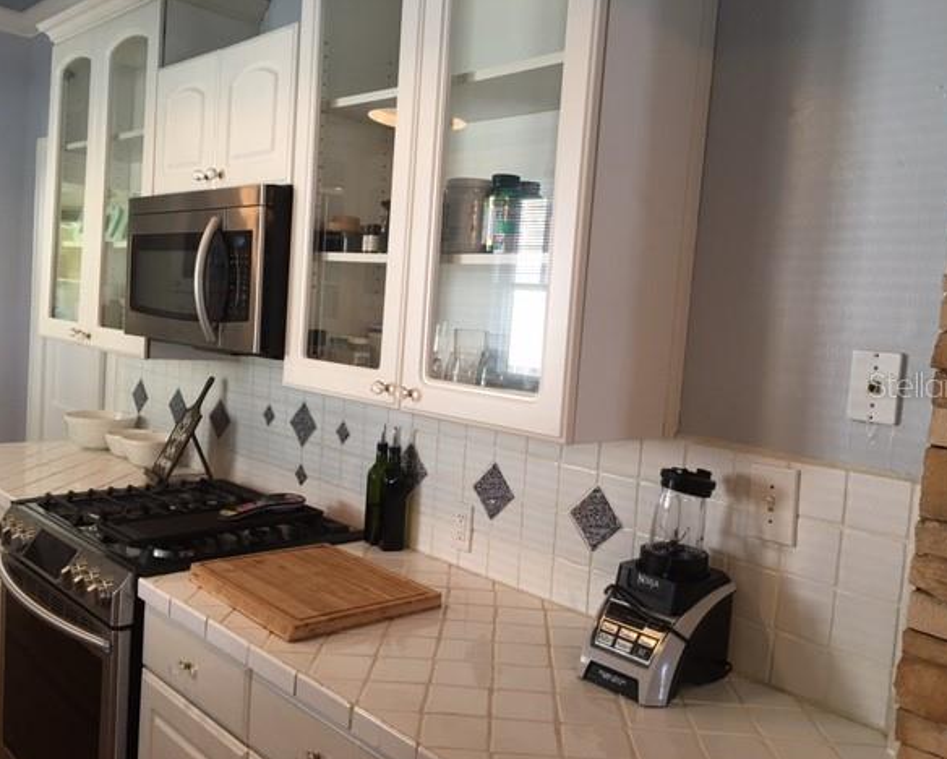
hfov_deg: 57.1
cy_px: 384
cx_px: 503
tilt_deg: -3.6
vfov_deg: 47.2
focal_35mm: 31
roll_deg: -4.1
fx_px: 869
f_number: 2.2
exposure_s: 1/15
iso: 50
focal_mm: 4.15
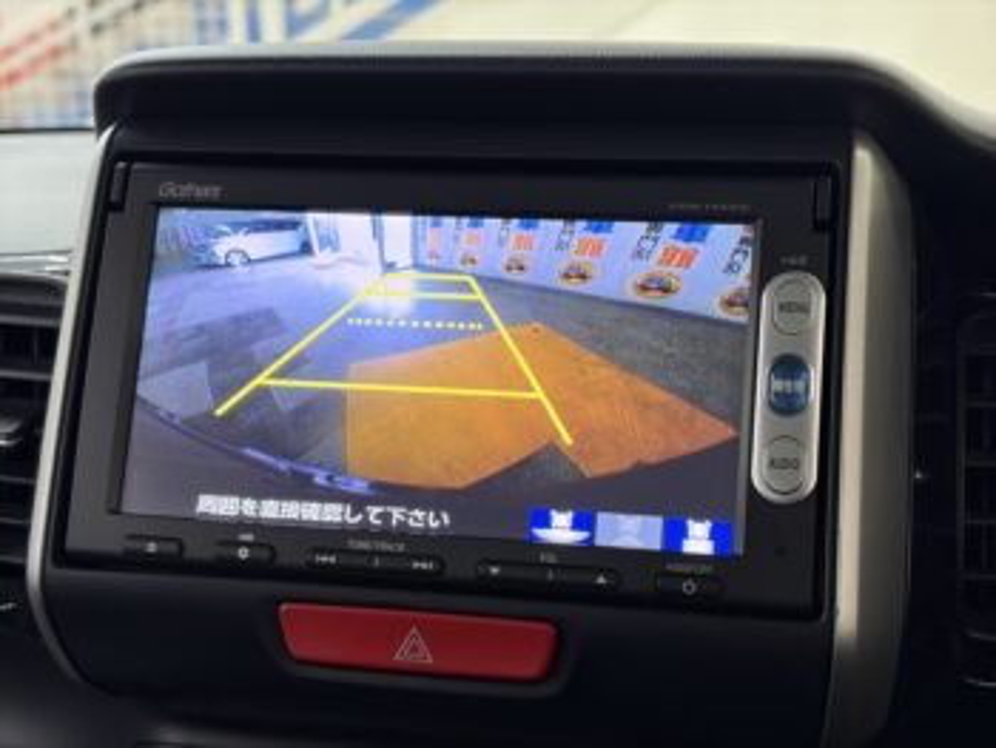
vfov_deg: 28.1
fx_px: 1497
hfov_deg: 36.8
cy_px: 374
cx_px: 498
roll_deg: +2.6
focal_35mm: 52
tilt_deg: -14.0
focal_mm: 5.96
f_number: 1.6
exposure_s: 1/33
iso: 125
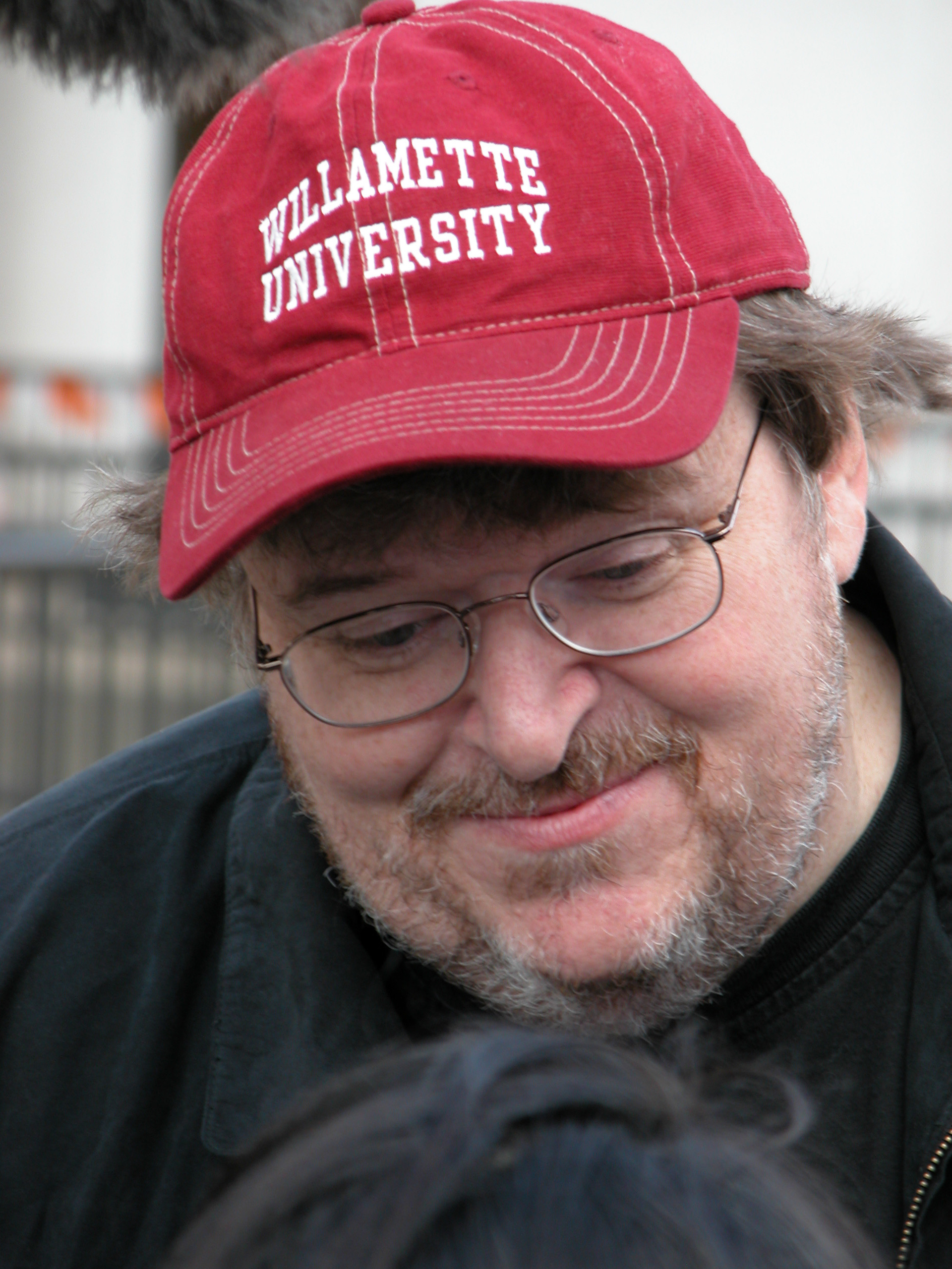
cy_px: 634
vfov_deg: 7.1
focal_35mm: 280
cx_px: 476
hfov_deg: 5.3
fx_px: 10267
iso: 100
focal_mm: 71.2
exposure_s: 1/77.7
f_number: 4.2
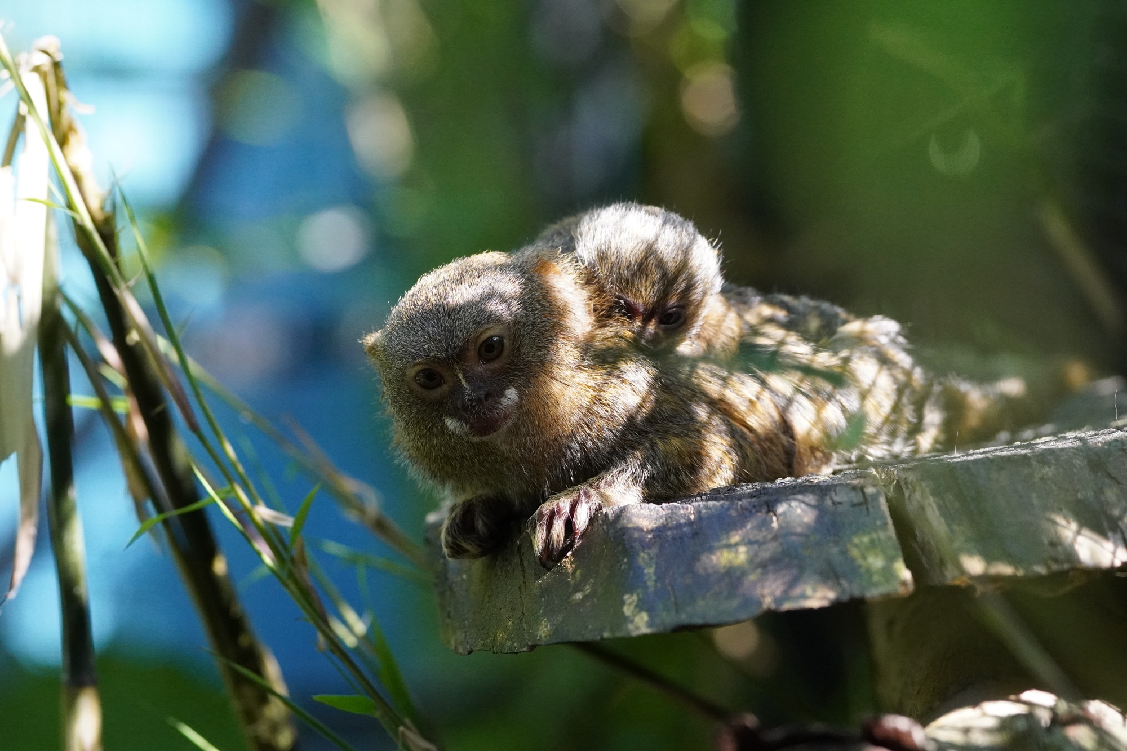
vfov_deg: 6.0
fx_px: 7137
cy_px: 376
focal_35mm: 228
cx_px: 564
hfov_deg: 9.0
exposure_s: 1/500
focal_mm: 152
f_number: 8
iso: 3200
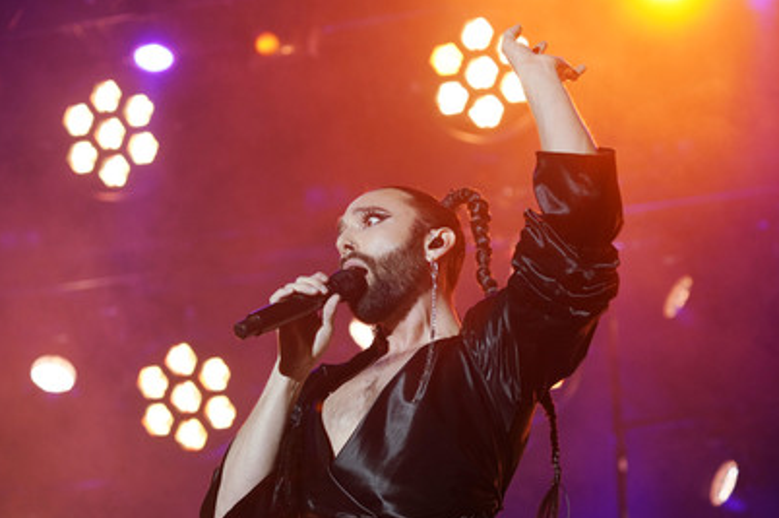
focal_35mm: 101
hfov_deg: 20.2
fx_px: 2183
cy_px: 285
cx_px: 402
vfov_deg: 13.5
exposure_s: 1/250
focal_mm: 90
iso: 2000
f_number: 4.5
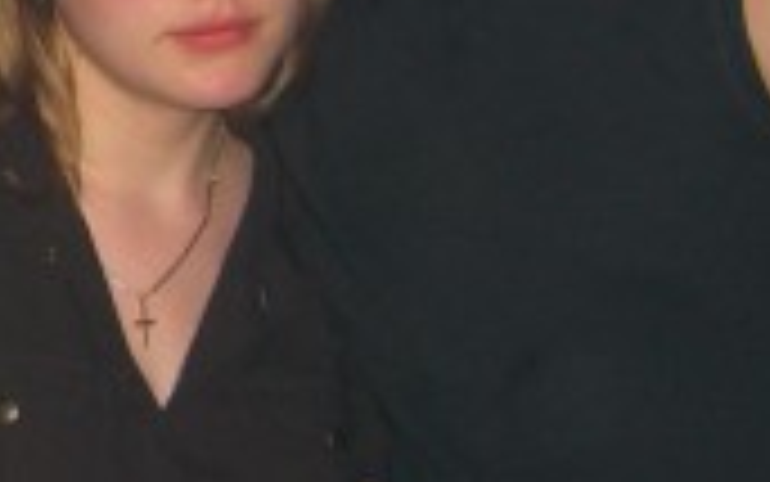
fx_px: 2960
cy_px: 0
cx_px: -239
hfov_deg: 14.2
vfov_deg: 9.2
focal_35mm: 141
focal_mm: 7.9
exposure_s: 1/60
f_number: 2.8
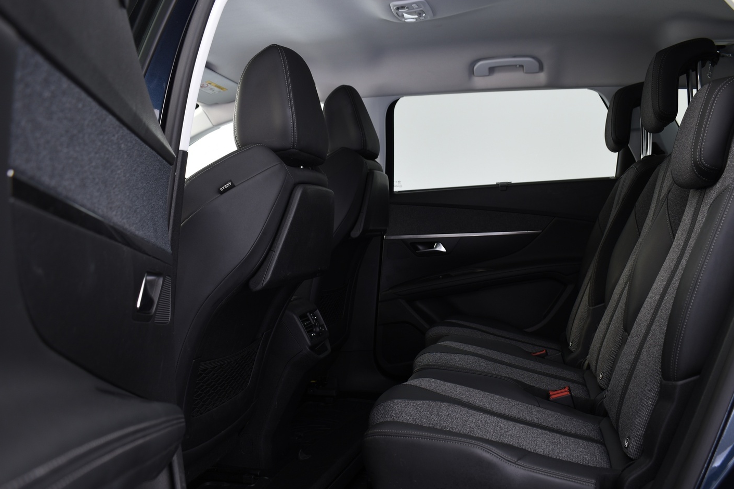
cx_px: 398
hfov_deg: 60.2
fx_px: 632
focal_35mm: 31
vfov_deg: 42.3
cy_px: 269
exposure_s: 2
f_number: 5.6
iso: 100
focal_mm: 18
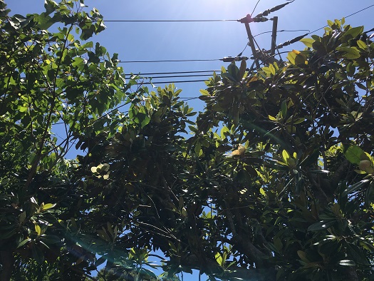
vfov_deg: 48.2
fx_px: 313
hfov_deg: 61.6
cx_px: 187
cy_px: 140
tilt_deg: +63.2
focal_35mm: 29
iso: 25
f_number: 2.2
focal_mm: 4.15
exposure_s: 1/1972
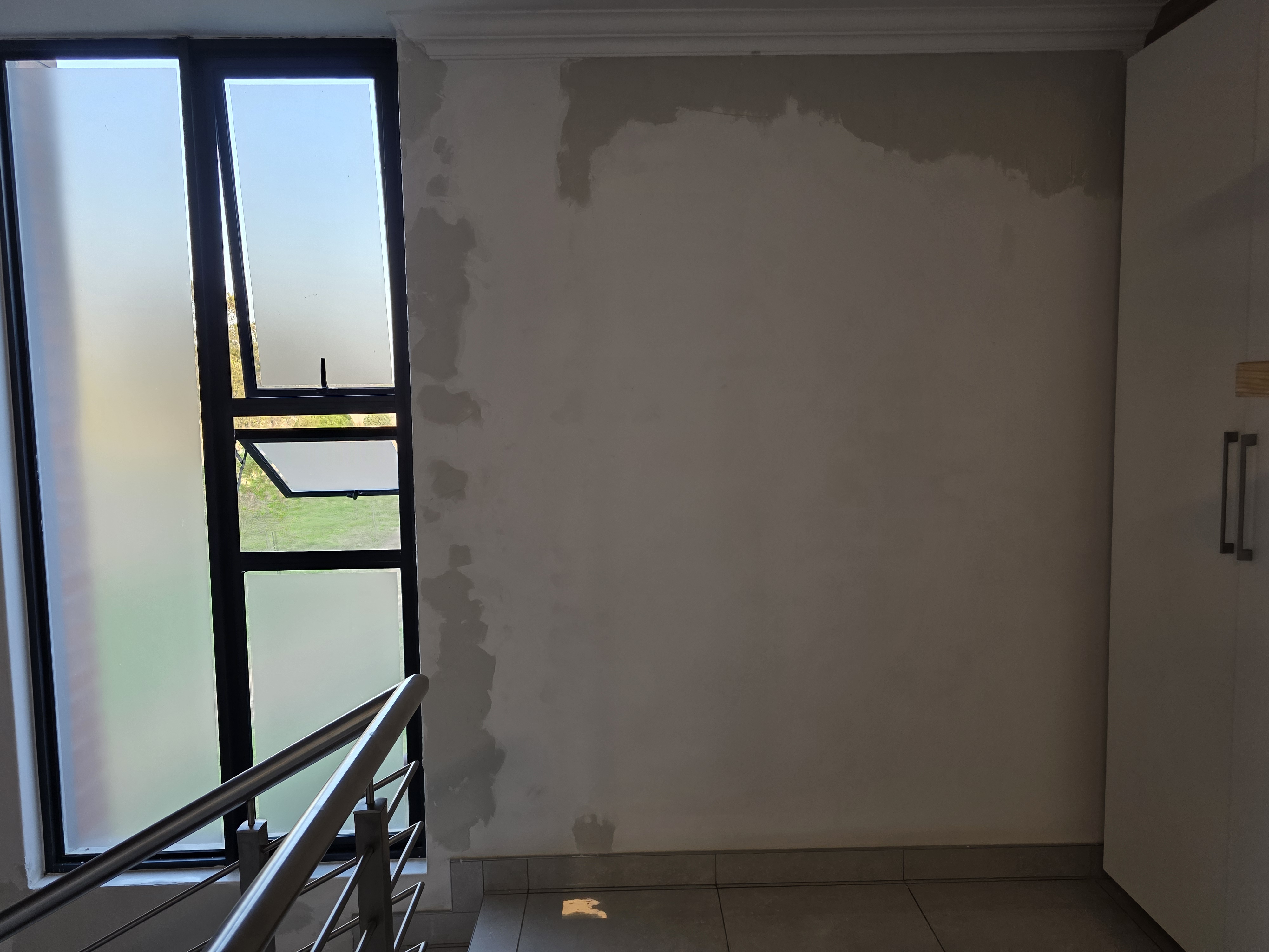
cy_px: 476
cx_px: 634
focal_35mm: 23
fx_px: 843
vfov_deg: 58.9
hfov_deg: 73.9
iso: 125
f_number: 1.7
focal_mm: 6.3
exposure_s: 1/180
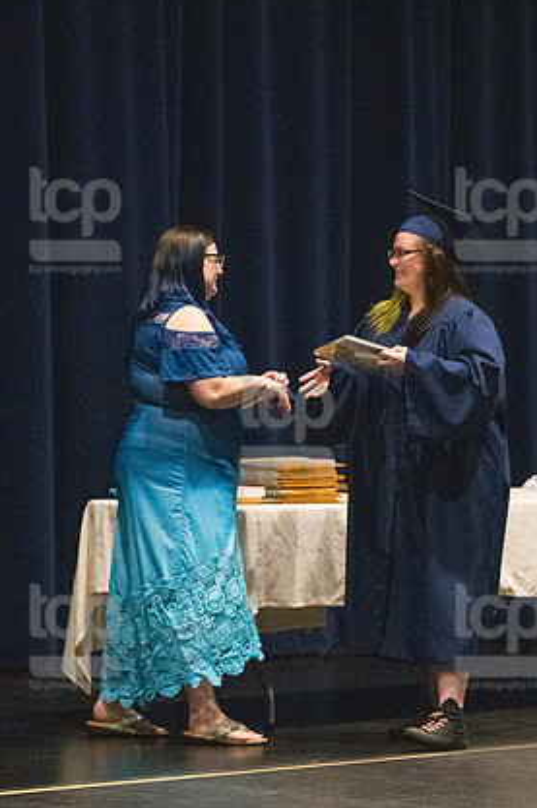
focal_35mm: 202
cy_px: 426
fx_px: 4531
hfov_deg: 6.8
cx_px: 288
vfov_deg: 10.2
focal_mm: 125
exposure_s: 1/400
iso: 10000
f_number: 3.2
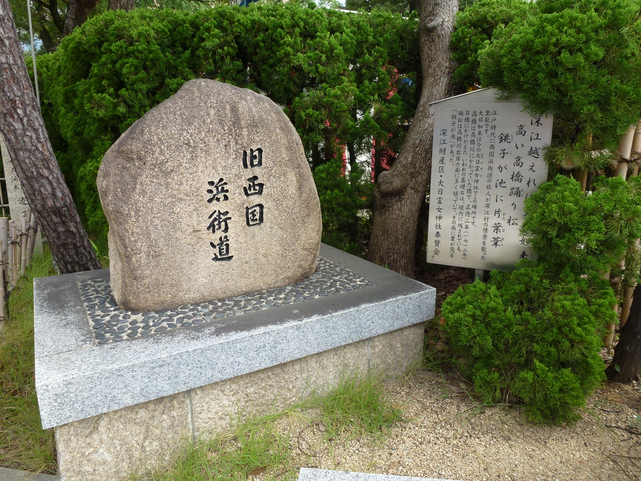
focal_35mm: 24
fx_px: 444
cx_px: 320
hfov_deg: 71.6
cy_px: 240
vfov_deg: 56.8
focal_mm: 4.3
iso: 100
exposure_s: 1/100
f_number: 4
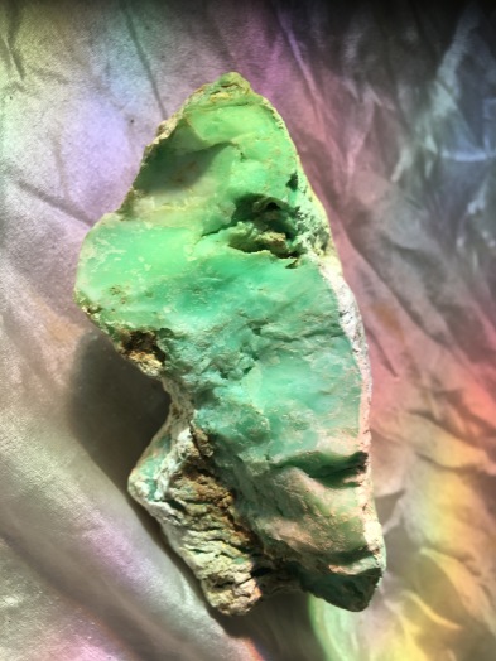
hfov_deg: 48.2
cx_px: 248
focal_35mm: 29
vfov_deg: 61.7
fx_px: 554
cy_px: 330
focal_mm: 4.15
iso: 25
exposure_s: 1/122
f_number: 2.2
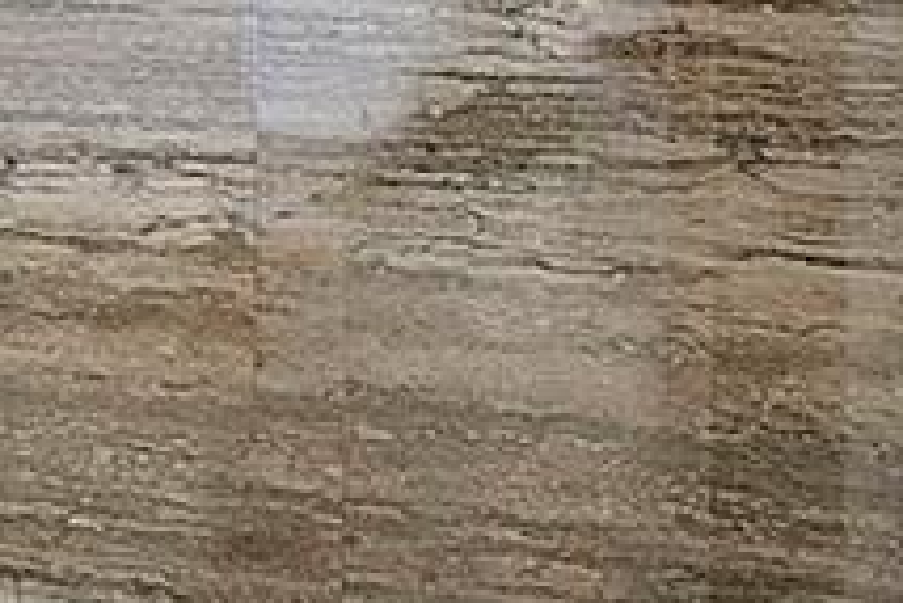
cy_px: -118
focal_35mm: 112
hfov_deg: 11.5
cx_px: -1726
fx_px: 2811
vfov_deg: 12.0
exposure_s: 1/1.67
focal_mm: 10
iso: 250
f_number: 10
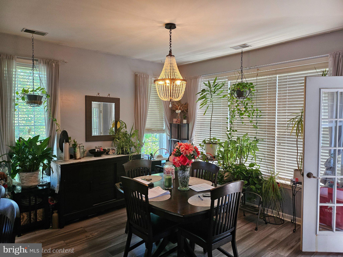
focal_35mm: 24
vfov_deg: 56.8
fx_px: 238
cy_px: 128
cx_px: 172
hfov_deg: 71.6
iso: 160
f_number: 1.8
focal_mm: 5
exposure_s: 1/120
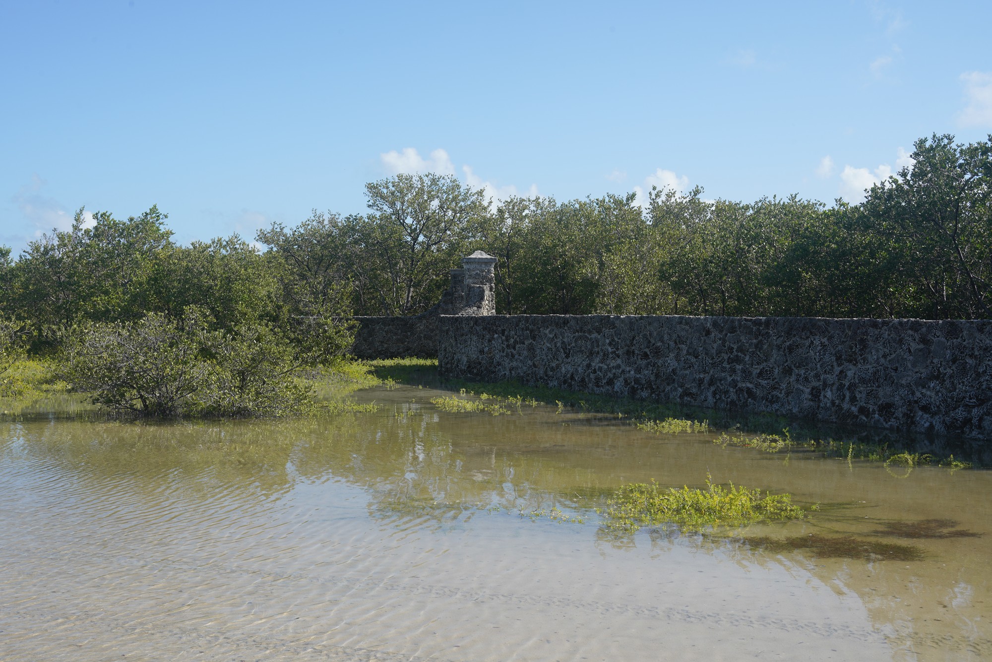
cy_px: 331
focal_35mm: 47
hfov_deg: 41.9
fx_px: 1295
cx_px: 496
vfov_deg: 28.7
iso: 100
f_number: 14
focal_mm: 47
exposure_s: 1/100
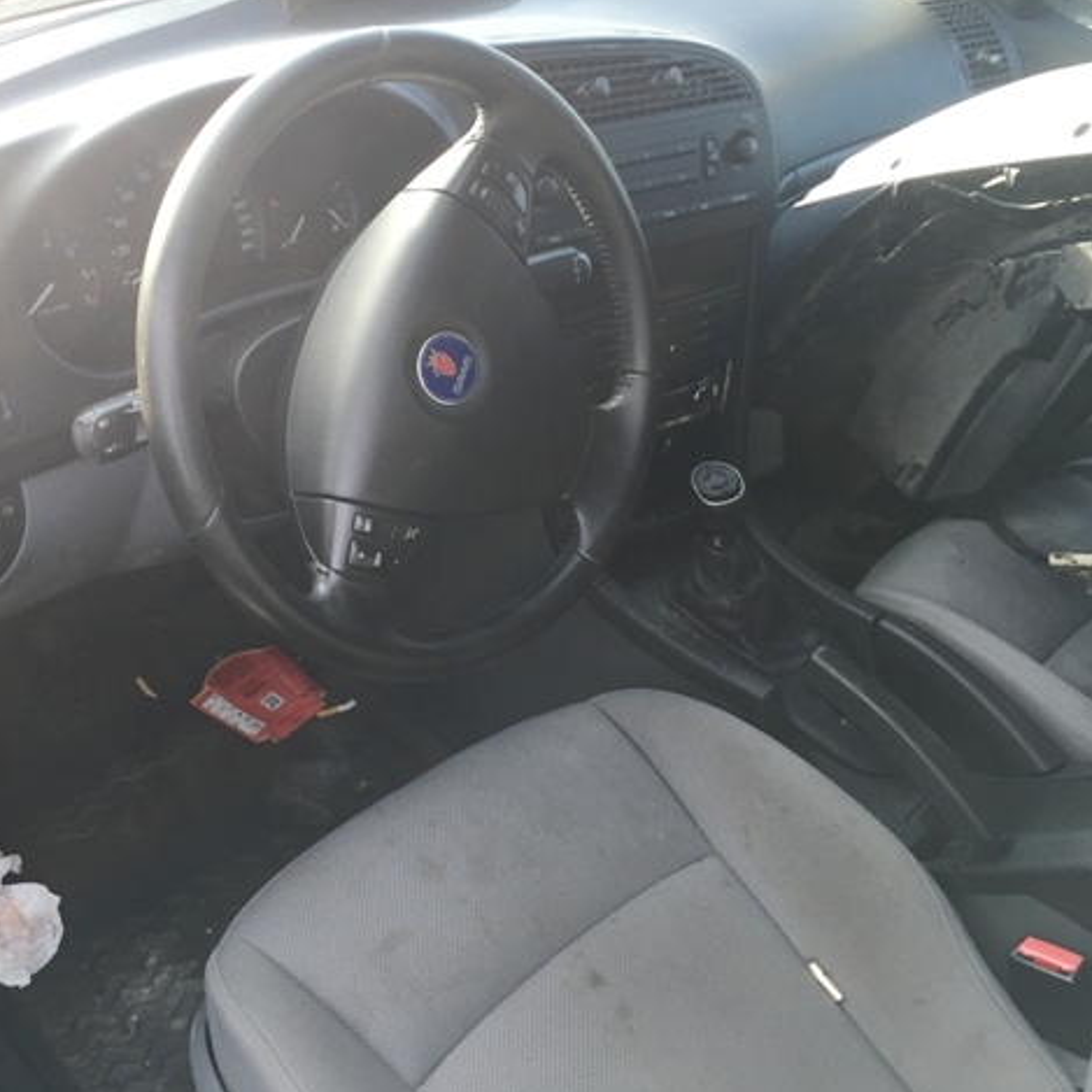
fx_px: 1249
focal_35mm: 35
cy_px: 545
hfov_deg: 46.9
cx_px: 428
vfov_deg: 47.2
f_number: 2.2
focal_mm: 4.15
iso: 50
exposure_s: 1/100
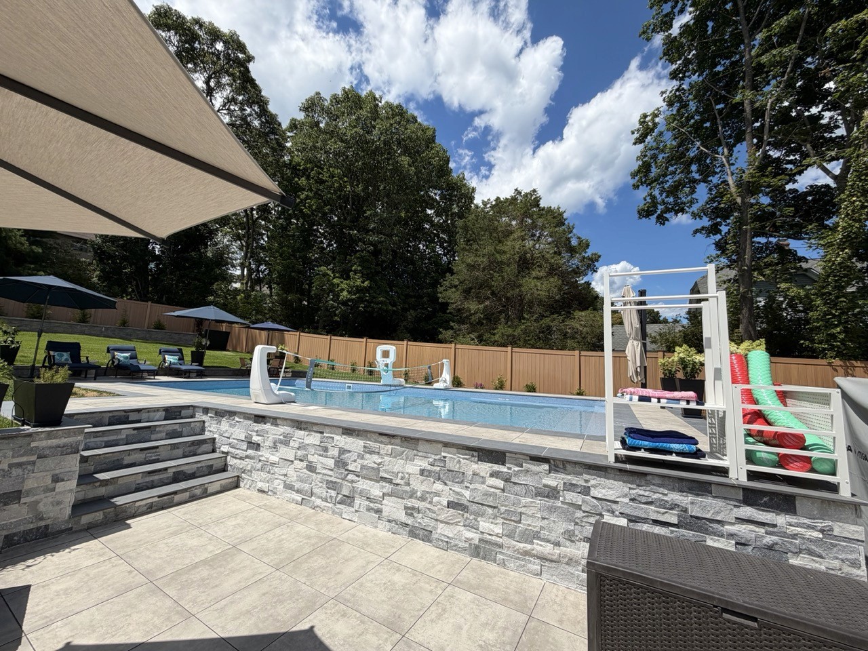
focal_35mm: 14
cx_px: 434
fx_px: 351
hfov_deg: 102.1
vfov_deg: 85.7
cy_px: 326
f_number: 2.2
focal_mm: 2.22
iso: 25
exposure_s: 1/1339
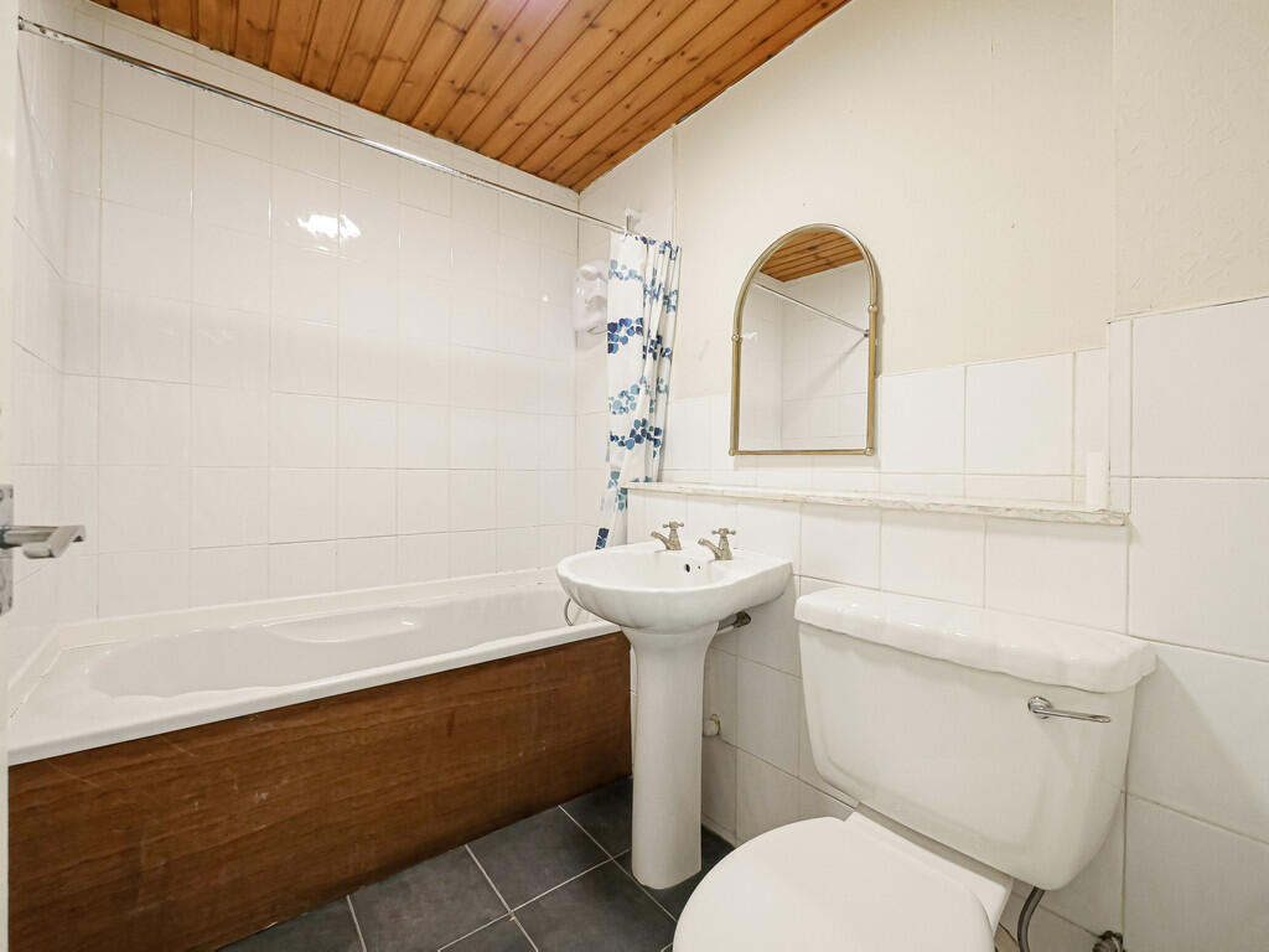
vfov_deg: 85.7
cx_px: 634
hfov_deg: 102.1
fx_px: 513
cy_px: 476
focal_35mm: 14
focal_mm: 7
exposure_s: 1/60
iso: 1600
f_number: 4
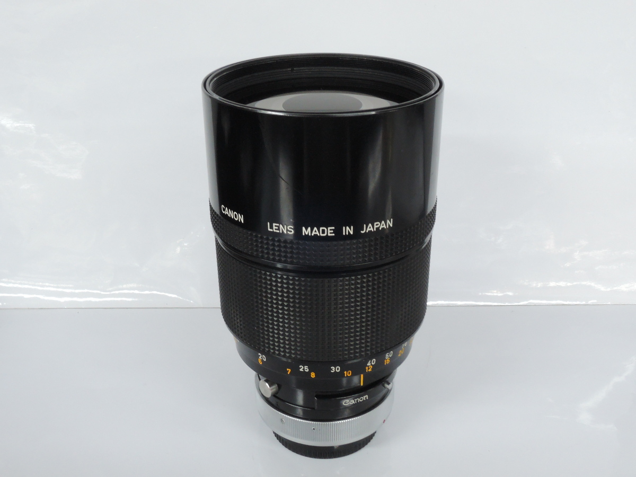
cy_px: 238
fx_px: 735
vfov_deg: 36.0
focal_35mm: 40
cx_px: 318
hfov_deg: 46.8
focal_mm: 8.6
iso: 800
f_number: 8
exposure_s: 1/20
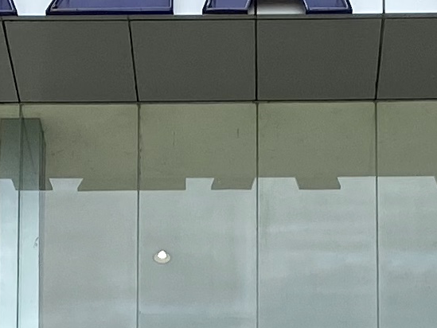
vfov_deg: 7.4
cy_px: 725
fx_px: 2412
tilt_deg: +12.2
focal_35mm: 191
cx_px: 209
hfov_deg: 10.4
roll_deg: -0.7
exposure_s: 1/2513
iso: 32
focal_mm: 4.25
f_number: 1.8
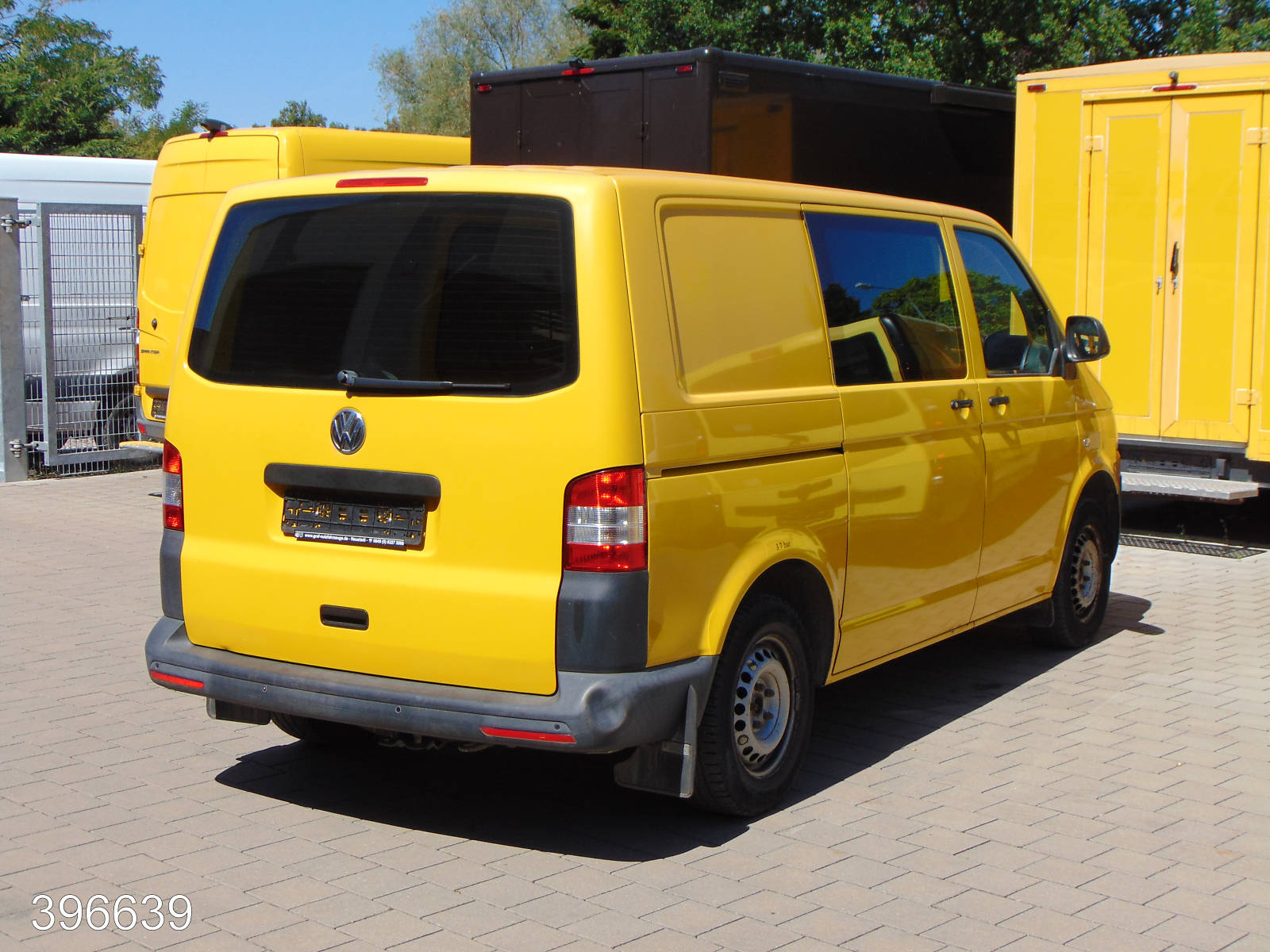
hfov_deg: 38.2
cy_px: 476
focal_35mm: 50
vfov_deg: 29.1
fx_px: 1834
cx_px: 635
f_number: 3.5
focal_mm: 9
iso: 80
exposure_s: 1/500
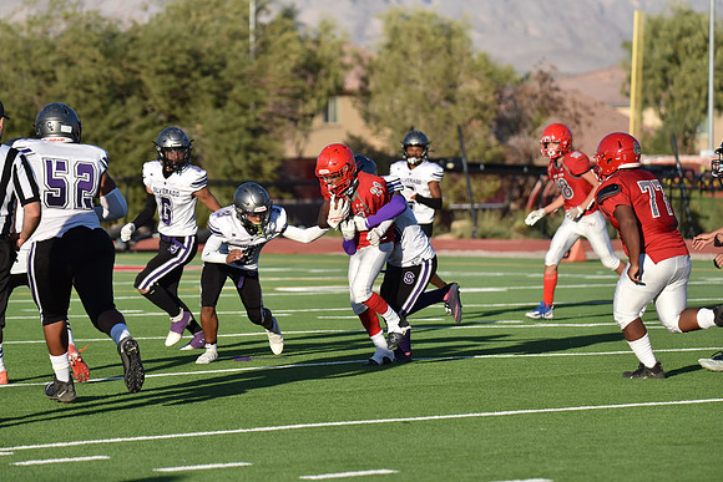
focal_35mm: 250
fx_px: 5022
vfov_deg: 5.5
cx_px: 362
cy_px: 241
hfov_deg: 8.2
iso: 800
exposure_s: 1/4000
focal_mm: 250
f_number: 5.6
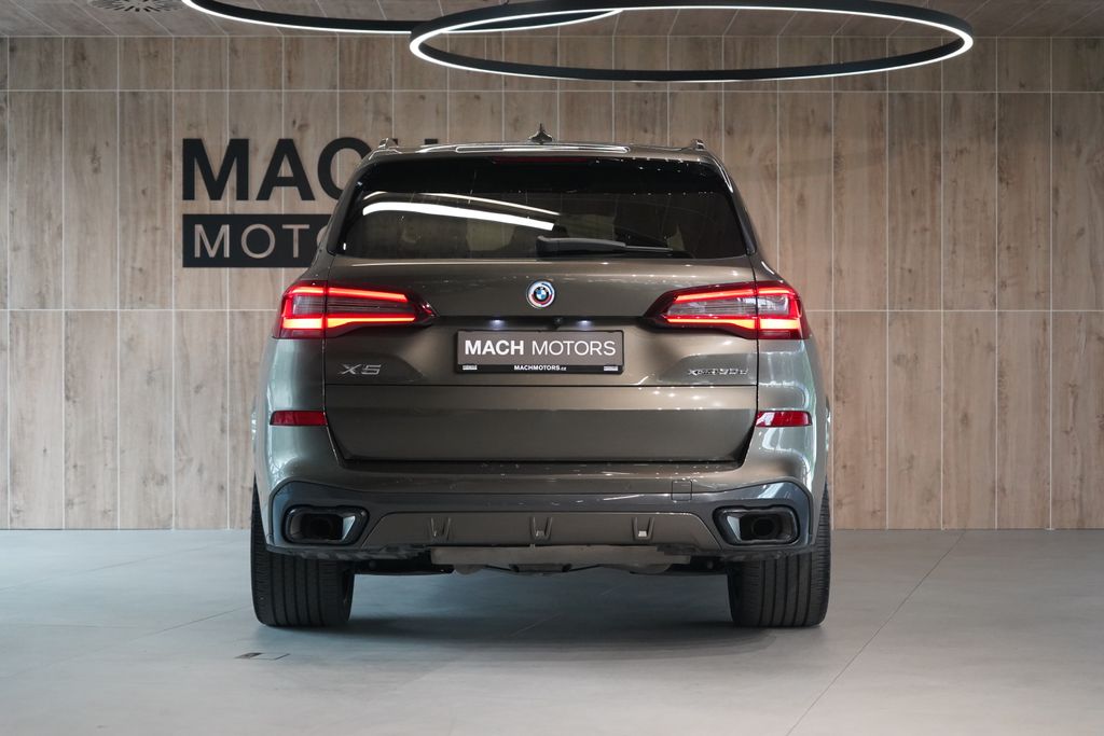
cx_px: 552
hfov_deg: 28.8
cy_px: 368
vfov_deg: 19.5
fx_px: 2147
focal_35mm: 70
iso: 4000
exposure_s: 1/160
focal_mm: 70
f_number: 5.6
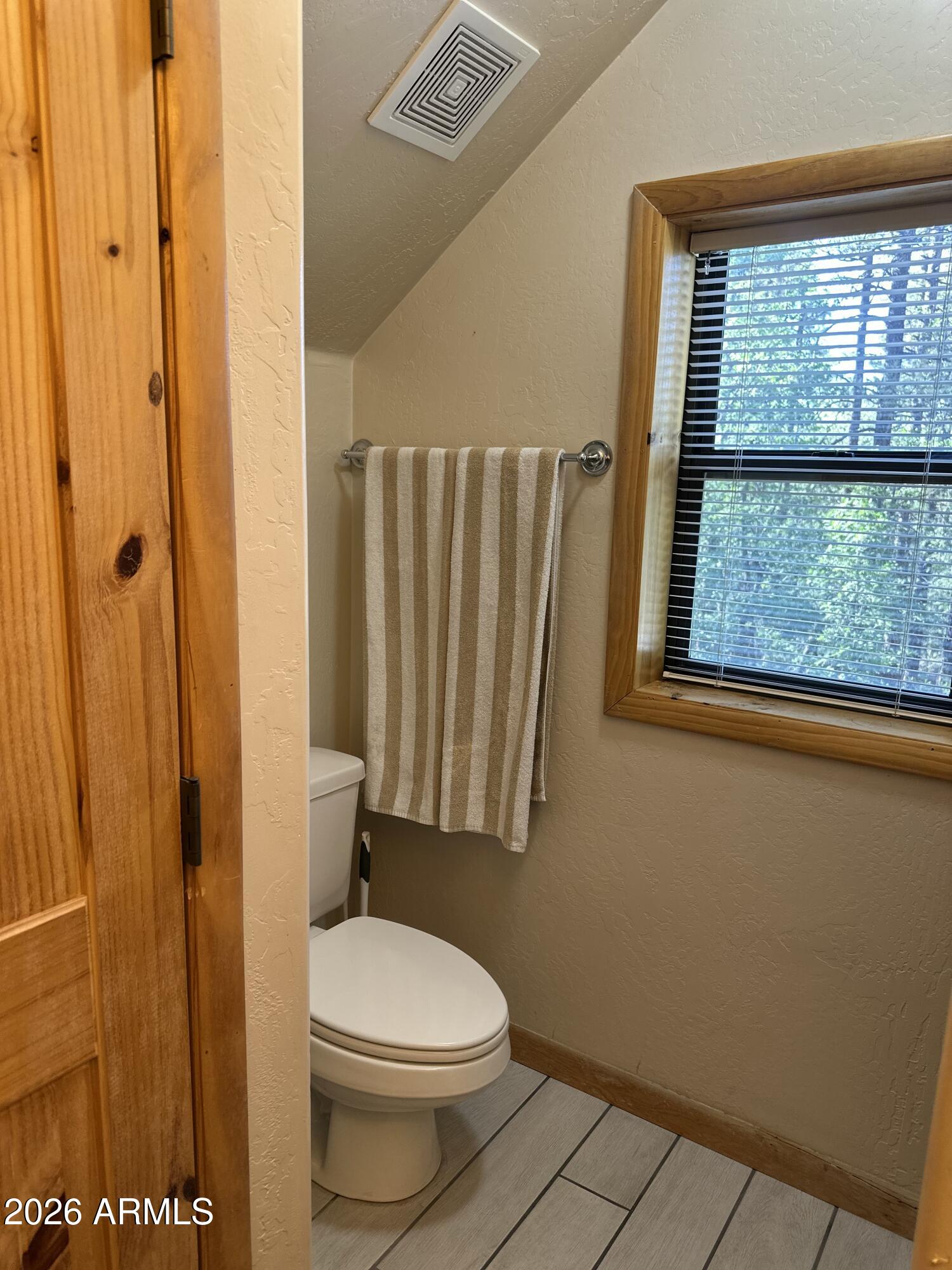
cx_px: 476
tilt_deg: -9.9
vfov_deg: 71.6
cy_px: 635
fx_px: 880
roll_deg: -2.1
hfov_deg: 56.8
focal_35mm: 24
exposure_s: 1/60
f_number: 1.78
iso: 125
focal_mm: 6.86
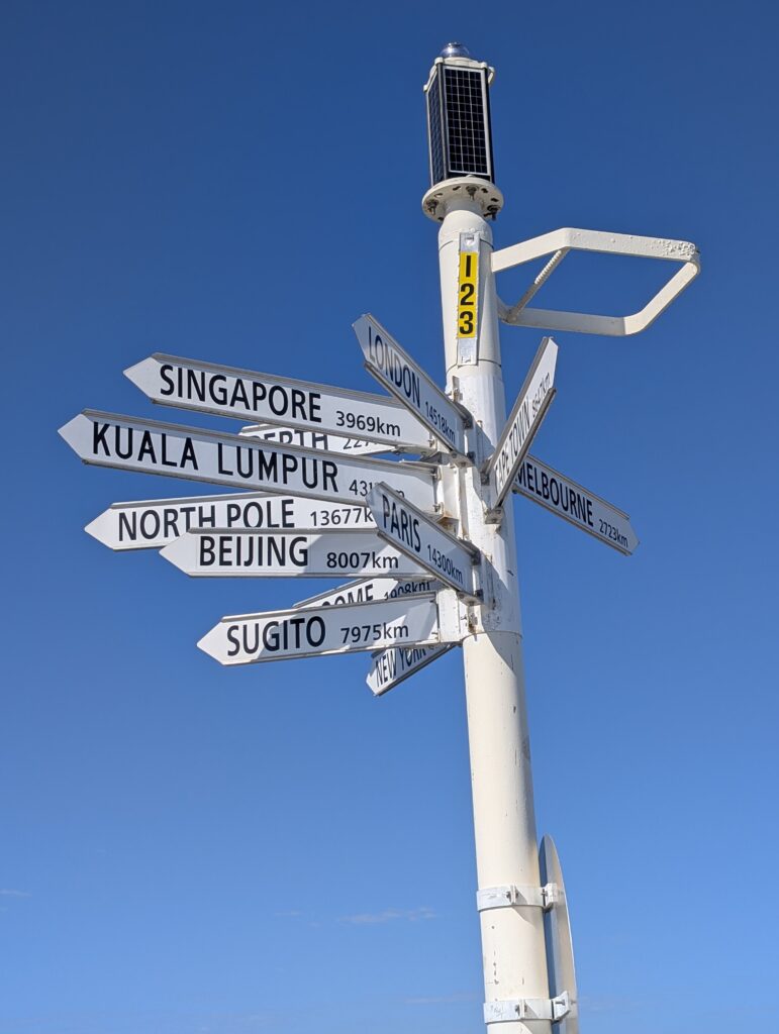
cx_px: 390
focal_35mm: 49
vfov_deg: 38.9
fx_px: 1467
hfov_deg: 29.7
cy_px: 517
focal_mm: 6.9
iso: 19
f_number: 1.68
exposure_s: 1/2488
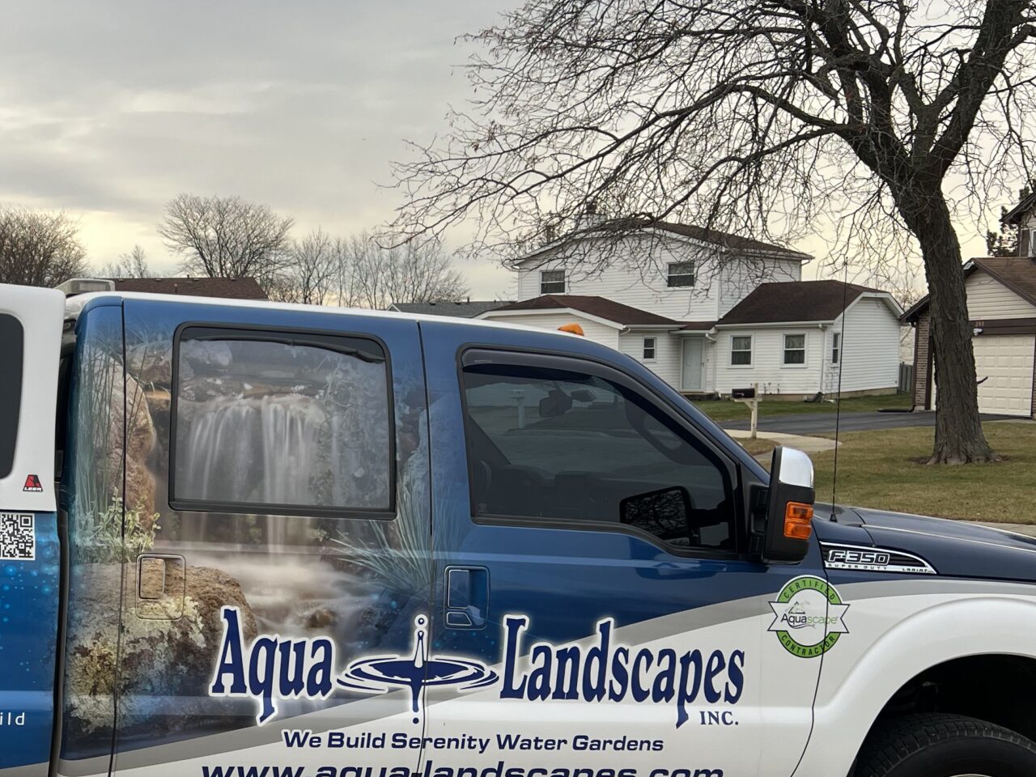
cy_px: 563
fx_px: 1556
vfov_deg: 27.7
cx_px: 155
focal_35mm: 52
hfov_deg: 35.2
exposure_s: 1/121
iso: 32
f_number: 1.5
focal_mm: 5.7
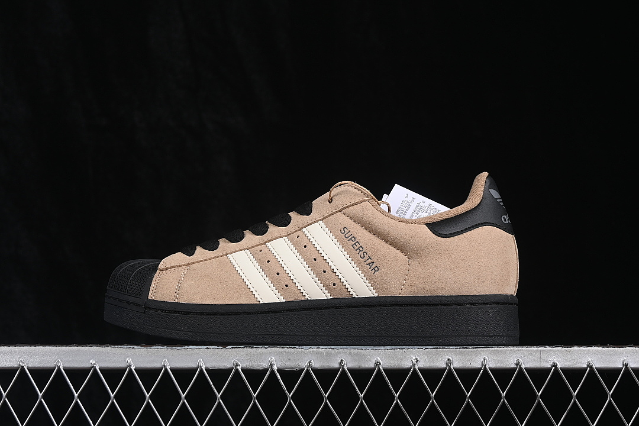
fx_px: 1331
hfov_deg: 27.0
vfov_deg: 18.2
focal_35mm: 75
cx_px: 320
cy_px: 213
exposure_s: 1/80
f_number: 8
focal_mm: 50
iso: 160
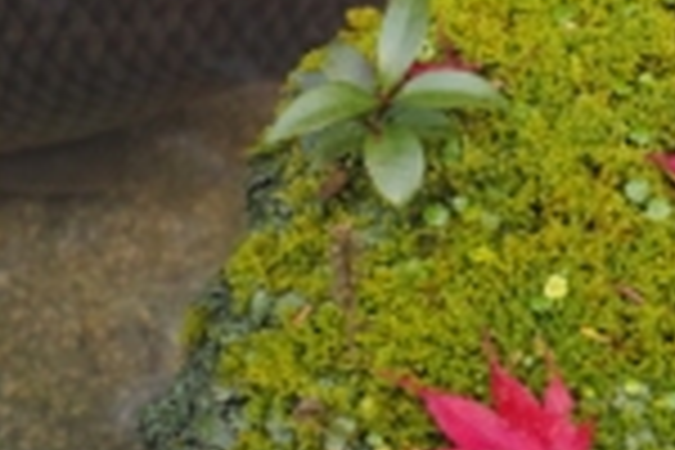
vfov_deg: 10.2
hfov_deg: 14.7
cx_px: 842
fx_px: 2512
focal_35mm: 134
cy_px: 61
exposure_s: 1/40
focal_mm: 30
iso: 200
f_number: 2.8
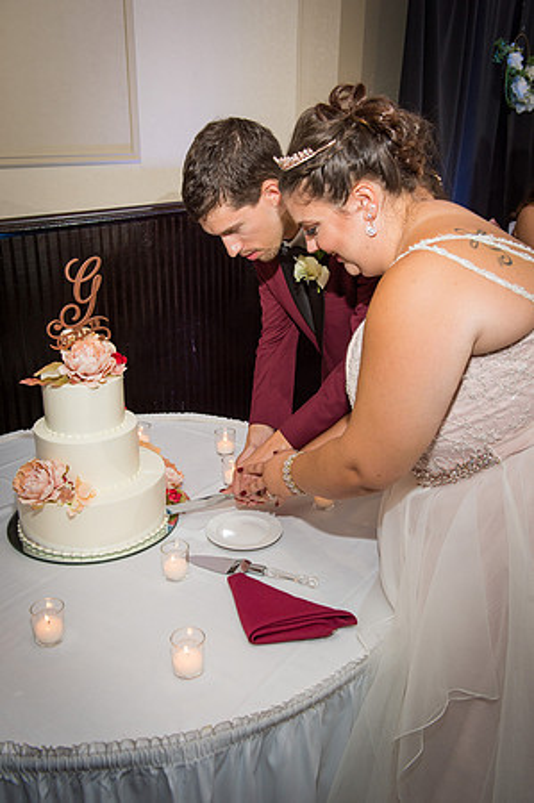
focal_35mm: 32
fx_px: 714
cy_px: 402
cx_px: 267
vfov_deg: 58.8
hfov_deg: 41.0
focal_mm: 32
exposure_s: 1/125
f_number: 5.6
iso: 800
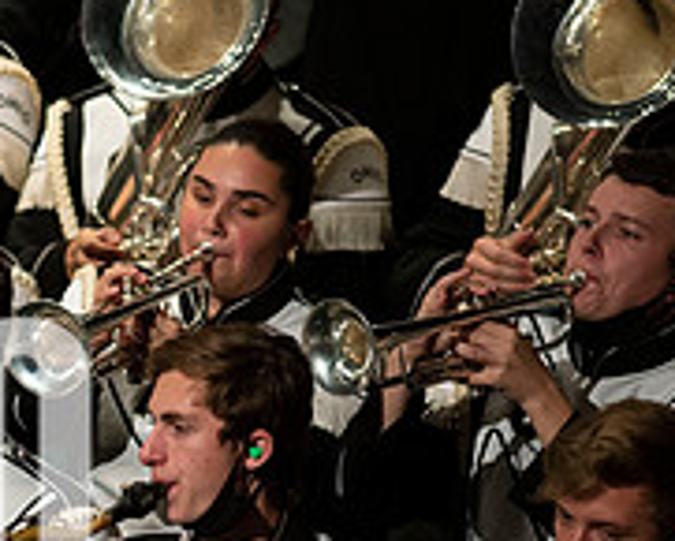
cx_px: -190
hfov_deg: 2.1
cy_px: 492
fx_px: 17989
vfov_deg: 1.7
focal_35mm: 900
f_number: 2.8
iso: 3200
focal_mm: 300
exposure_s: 1/500
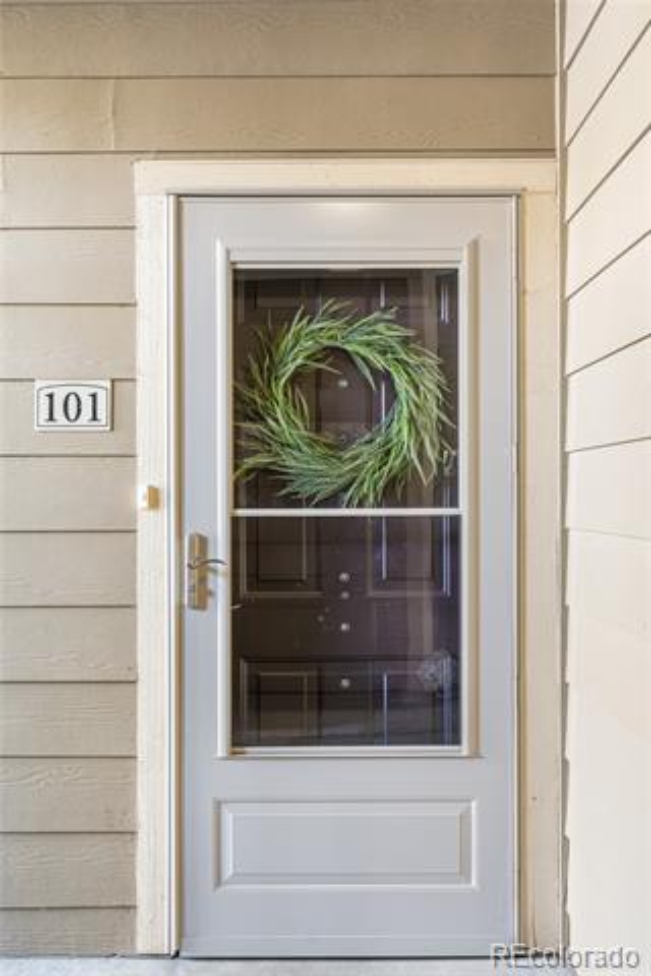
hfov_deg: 37.9
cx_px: 326
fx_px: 949
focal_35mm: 35
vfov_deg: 54.4
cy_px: 488
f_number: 8
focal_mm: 35
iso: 160
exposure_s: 1.6
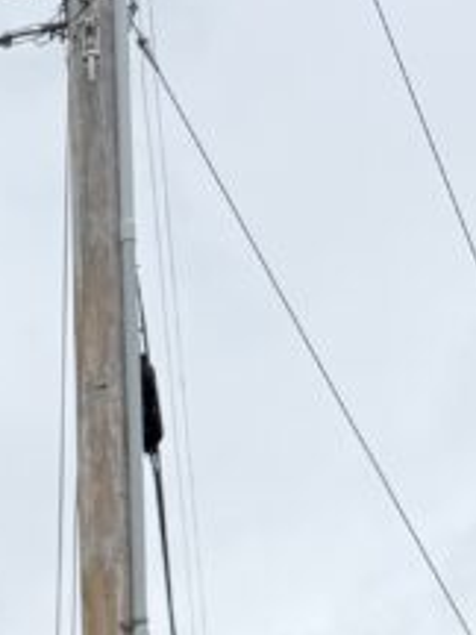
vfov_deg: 14.2
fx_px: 2090
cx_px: -300
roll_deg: +0.4
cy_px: 1299
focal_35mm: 114
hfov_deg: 12.2
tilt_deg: +1.5
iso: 80
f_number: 1.78
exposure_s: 1/1091
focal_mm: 6.76
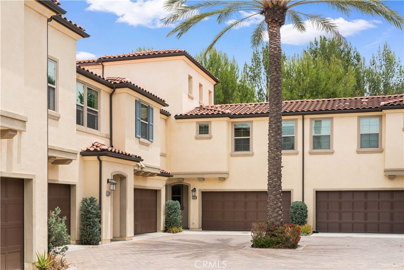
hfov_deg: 45.4
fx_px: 483
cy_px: 135
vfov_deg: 31.2
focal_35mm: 43
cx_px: 202
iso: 250
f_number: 5.6
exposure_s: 1/1600
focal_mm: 43
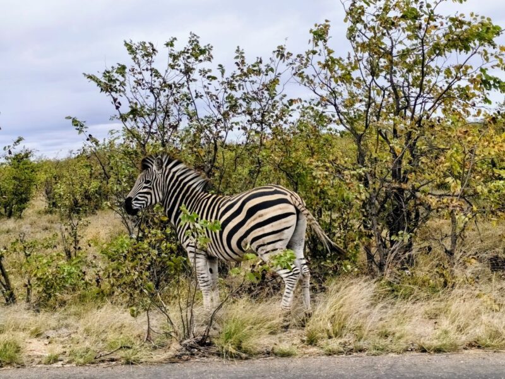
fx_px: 671
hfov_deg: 41.2
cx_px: 252
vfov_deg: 31.5
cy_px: 190
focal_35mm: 46
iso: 50
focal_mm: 6.14
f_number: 1.65
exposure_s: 1/979
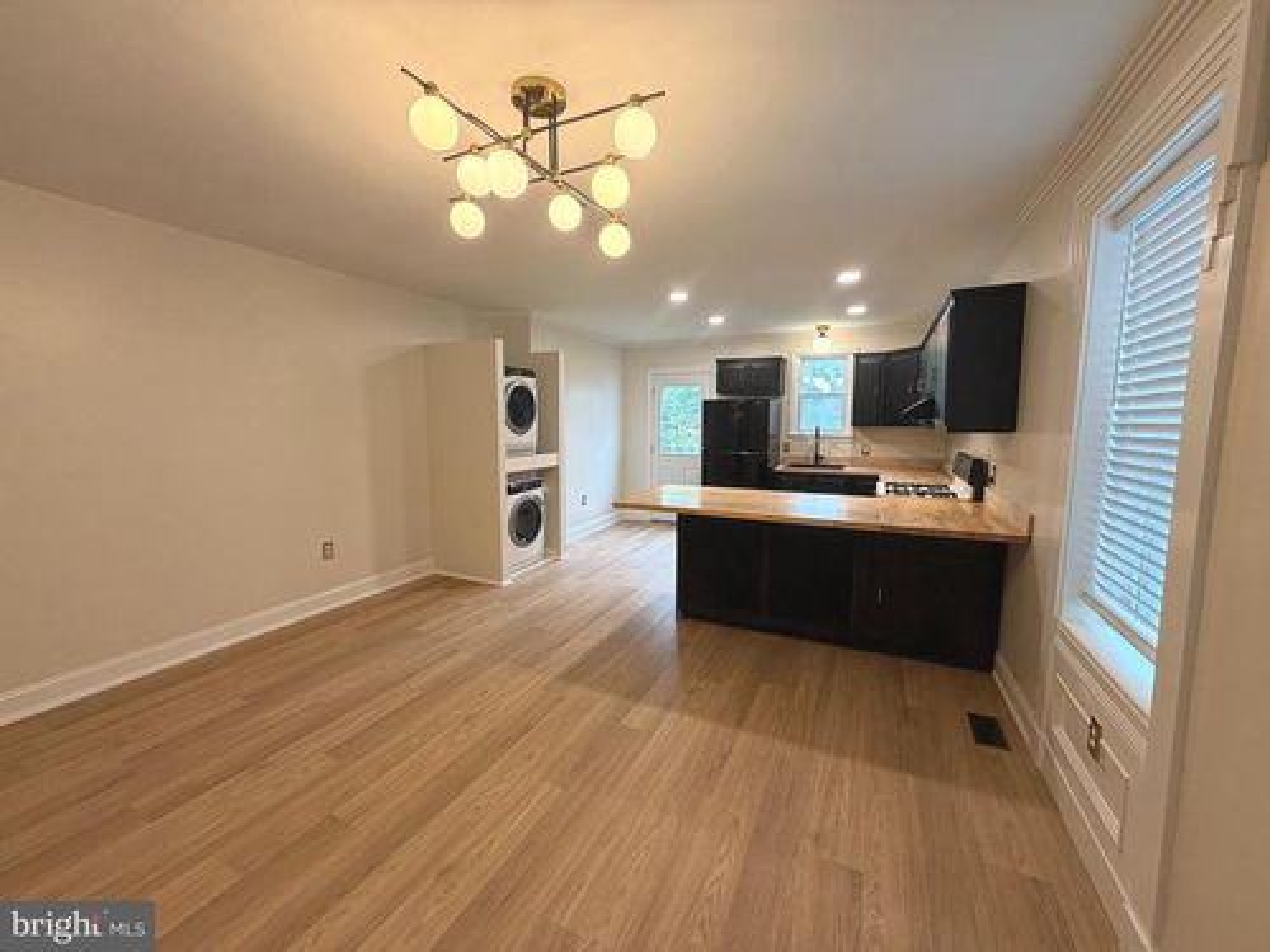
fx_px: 514
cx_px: 635
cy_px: 476
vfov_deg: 85.7
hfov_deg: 102.1
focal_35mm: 14
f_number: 2.2
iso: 160
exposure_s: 1/60
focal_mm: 2.22
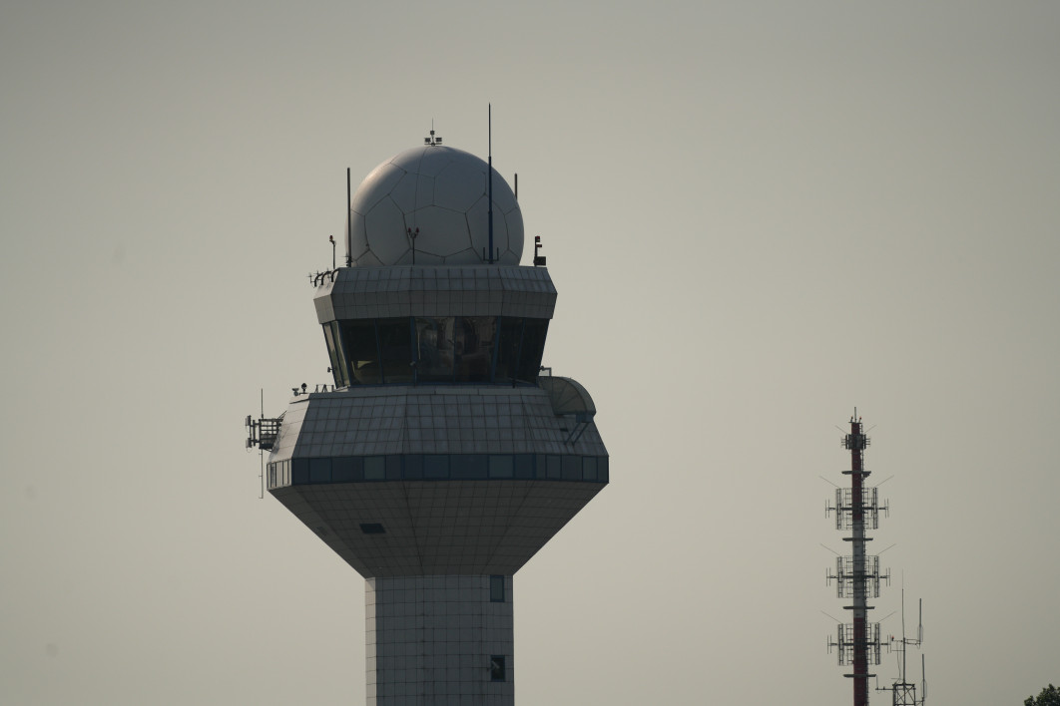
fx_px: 14721
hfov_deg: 4.1
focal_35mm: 500
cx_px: 530
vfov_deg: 2.7
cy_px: 353
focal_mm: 500
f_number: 6.3
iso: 400
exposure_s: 1/4000
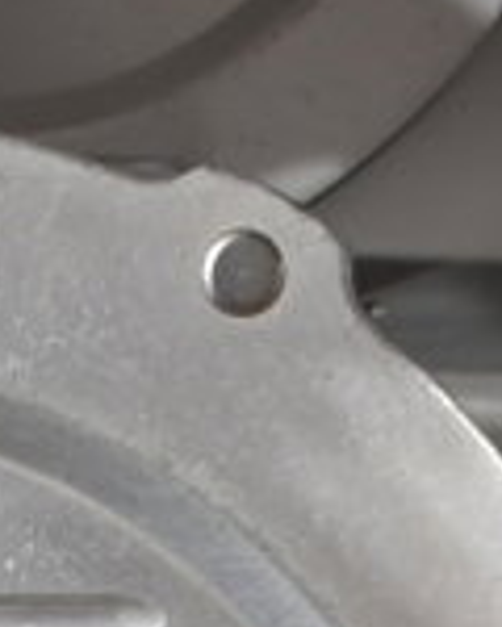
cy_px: 1457
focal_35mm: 223
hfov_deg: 6.9
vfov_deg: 8.1
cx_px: -25
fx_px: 4141
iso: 640
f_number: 4
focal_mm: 26
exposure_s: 1/40
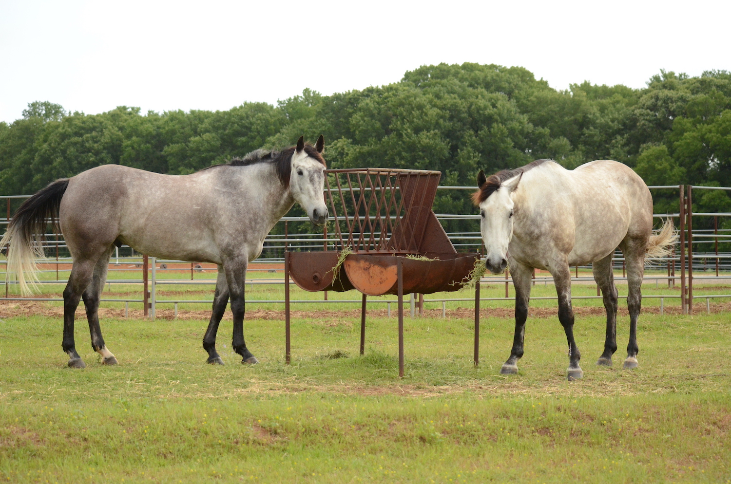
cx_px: 366
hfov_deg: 24.7
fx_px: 1672
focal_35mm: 82
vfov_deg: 16.5
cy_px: 242
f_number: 4.5
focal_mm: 55
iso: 1600
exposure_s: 1/3200
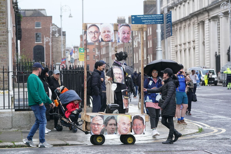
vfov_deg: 11.5
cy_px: 77
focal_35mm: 119
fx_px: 764
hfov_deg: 17.2
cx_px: 116
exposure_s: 1/1250
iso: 2500
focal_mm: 119
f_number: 5
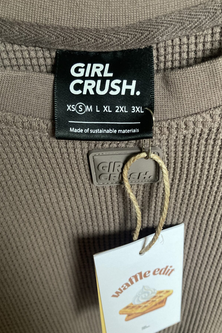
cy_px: 176
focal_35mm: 33
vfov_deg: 57.2
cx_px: 122
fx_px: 305
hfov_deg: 39.9
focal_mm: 3.99
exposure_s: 1/35
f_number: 1.8
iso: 400
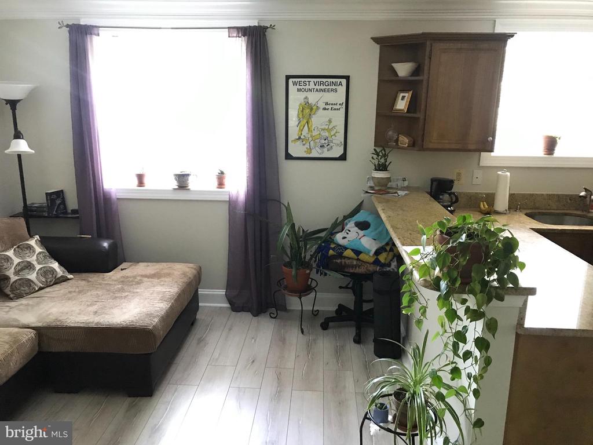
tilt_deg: -13.9
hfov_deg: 63.4
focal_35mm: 28
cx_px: 296
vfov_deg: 49.7
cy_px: 222
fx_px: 480
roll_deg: -0.8
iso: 100
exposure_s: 1/7
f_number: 1.8
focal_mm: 3.99
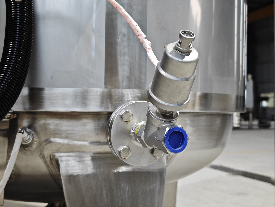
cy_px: 104
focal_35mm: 46
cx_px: 138
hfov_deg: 41.2
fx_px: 365
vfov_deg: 31.5
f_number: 1.9
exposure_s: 1/40
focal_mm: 8.7
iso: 640
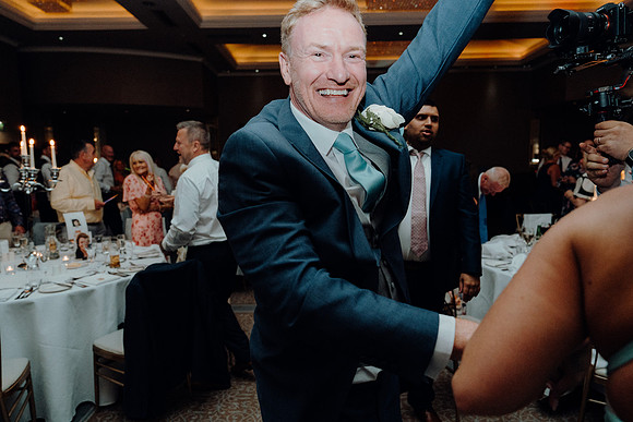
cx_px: 316
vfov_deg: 53.2
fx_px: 422
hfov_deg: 73.7
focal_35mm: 24
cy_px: 211
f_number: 3.5
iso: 2500
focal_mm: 24
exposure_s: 1/160
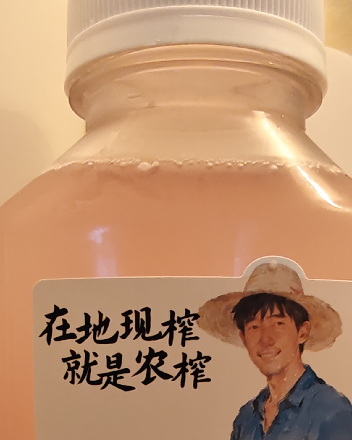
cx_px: 232
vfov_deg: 26.1
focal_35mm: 67
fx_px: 873
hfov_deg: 22.7
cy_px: 487
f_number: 2
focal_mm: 2.32
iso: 551
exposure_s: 1/33.3
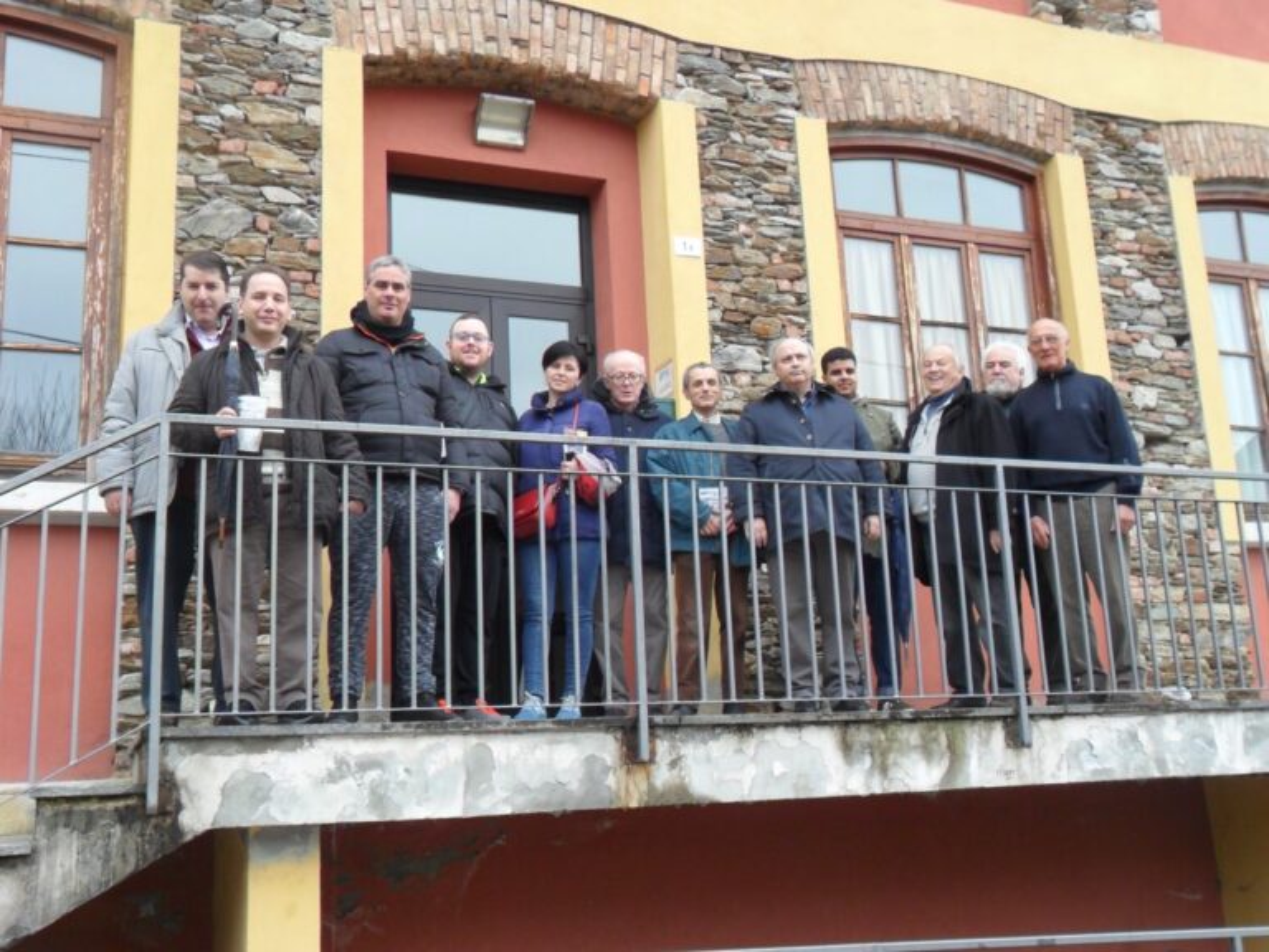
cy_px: 476
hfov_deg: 50.1
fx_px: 1356
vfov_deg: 38.7
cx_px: 634
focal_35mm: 37
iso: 160
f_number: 4
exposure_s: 1/45
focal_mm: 6.6
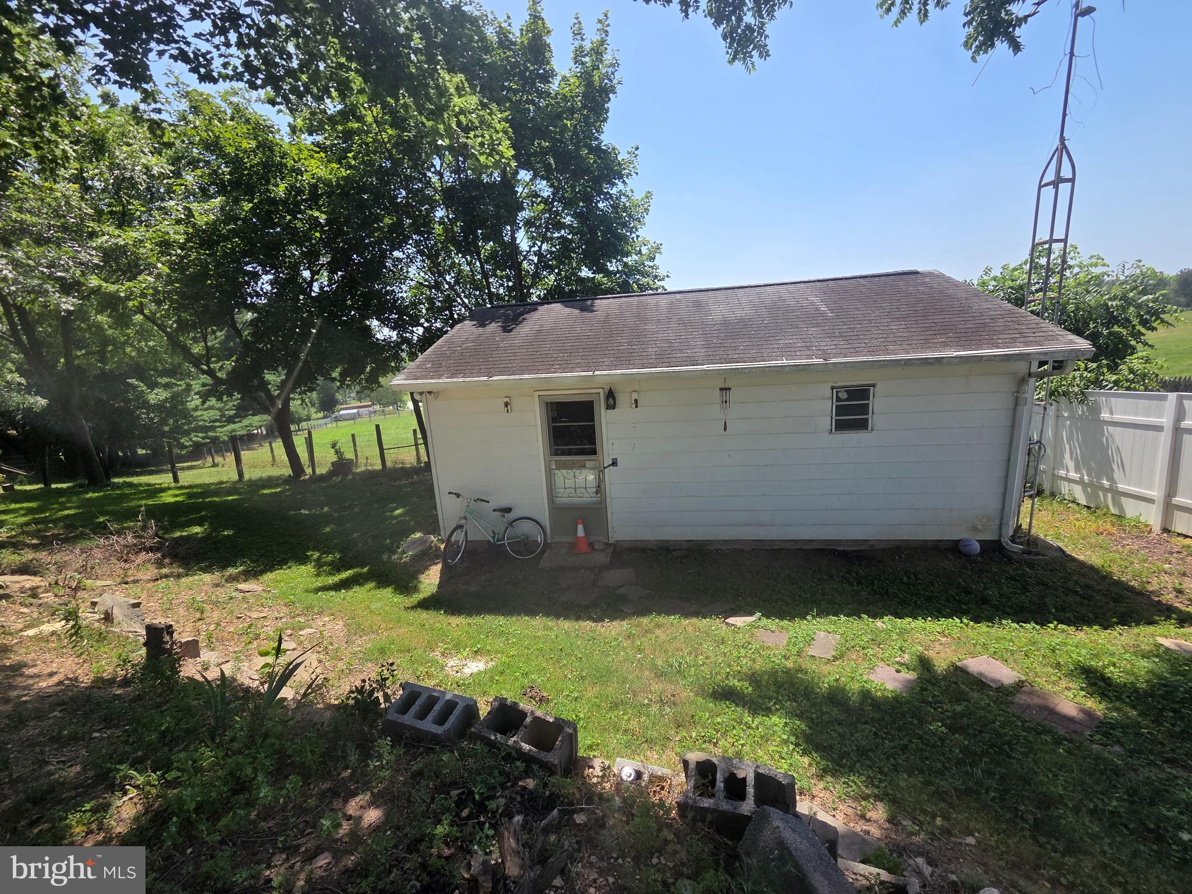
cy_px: 447
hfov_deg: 106.2
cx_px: 596
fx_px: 448
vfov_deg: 89.9
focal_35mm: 13
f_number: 2.2
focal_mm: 2.2
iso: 50
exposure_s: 1/1505
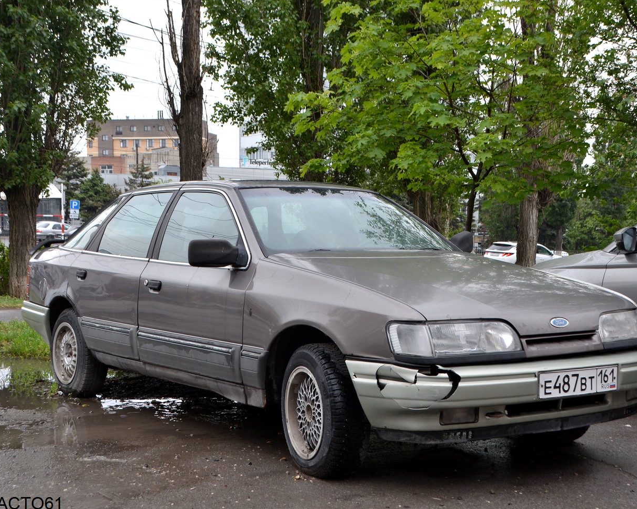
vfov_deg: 33.4
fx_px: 848
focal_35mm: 45
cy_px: 253
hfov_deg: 41.1
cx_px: 360
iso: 200
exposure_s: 1/160
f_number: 6.3
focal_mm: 26
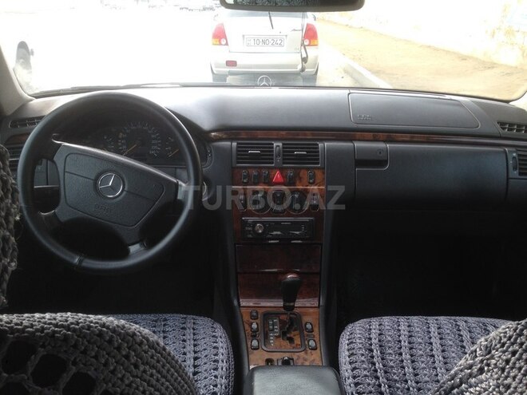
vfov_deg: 42.9
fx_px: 502
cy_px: 198
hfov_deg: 55.4
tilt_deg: -20.4
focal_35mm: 33
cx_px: 264
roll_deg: -0.5
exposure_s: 1/120
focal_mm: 4.12
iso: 64
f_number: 2.4
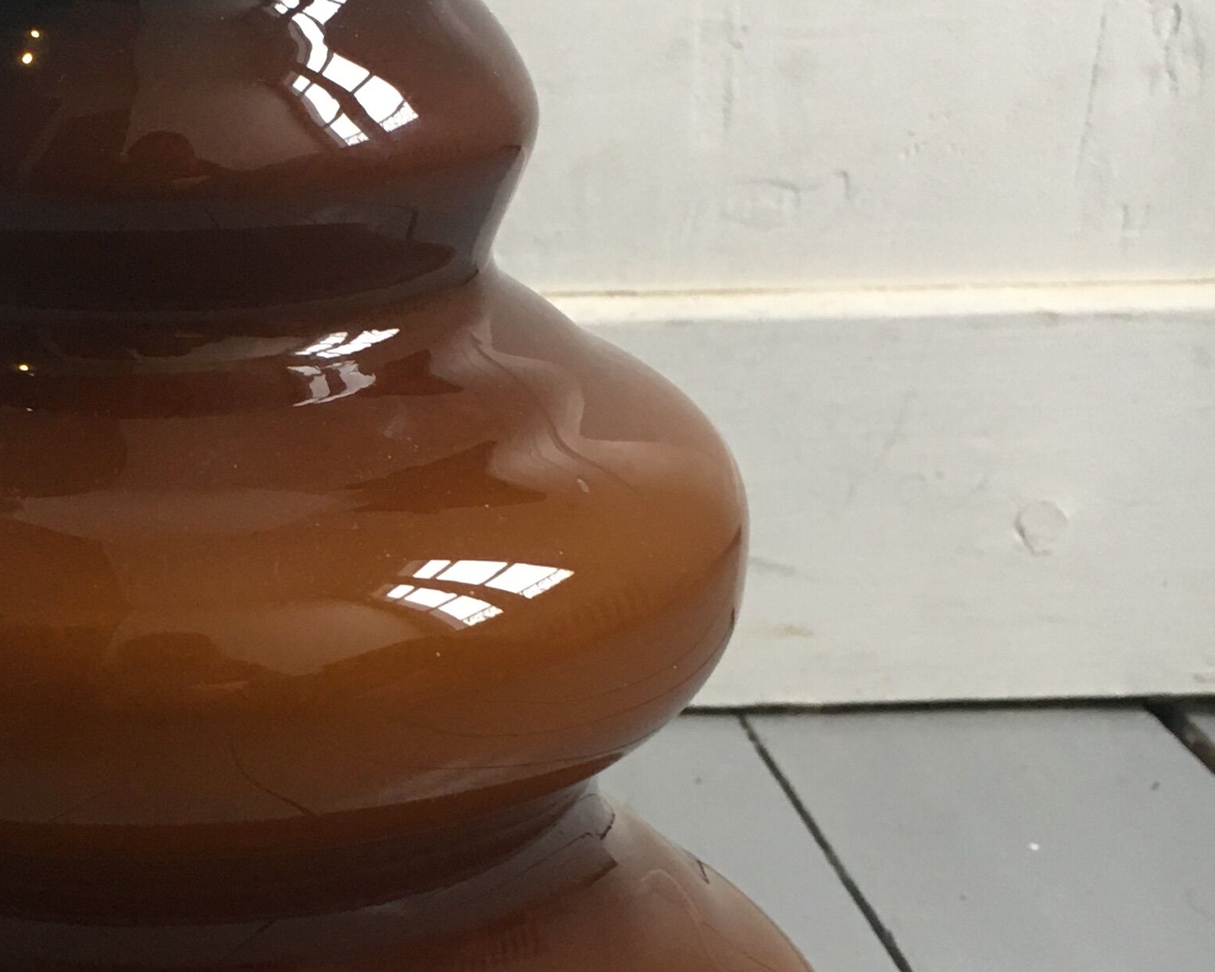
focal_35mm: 74
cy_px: 621
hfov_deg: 25.1
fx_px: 2661
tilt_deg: -20.2
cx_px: 168
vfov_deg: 20.7
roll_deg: +0.9
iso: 125
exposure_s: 1/33
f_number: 2.2
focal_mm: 4.15
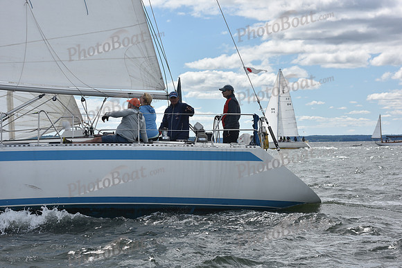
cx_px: 201
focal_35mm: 95
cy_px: 134
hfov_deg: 21.5
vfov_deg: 14.4
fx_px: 1061
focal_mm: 95
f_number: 10
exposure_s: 1/800
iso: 250
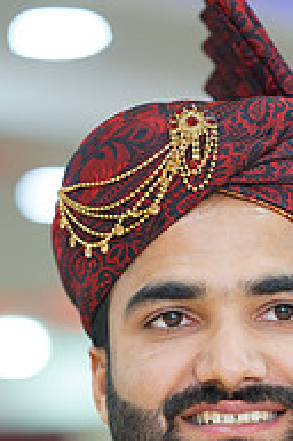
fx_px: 3136
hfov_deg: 5.3
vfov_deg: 7.9
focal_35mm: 256
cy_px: 590
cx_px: 248
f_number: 2
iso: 400
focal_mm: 85
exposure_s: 1/160
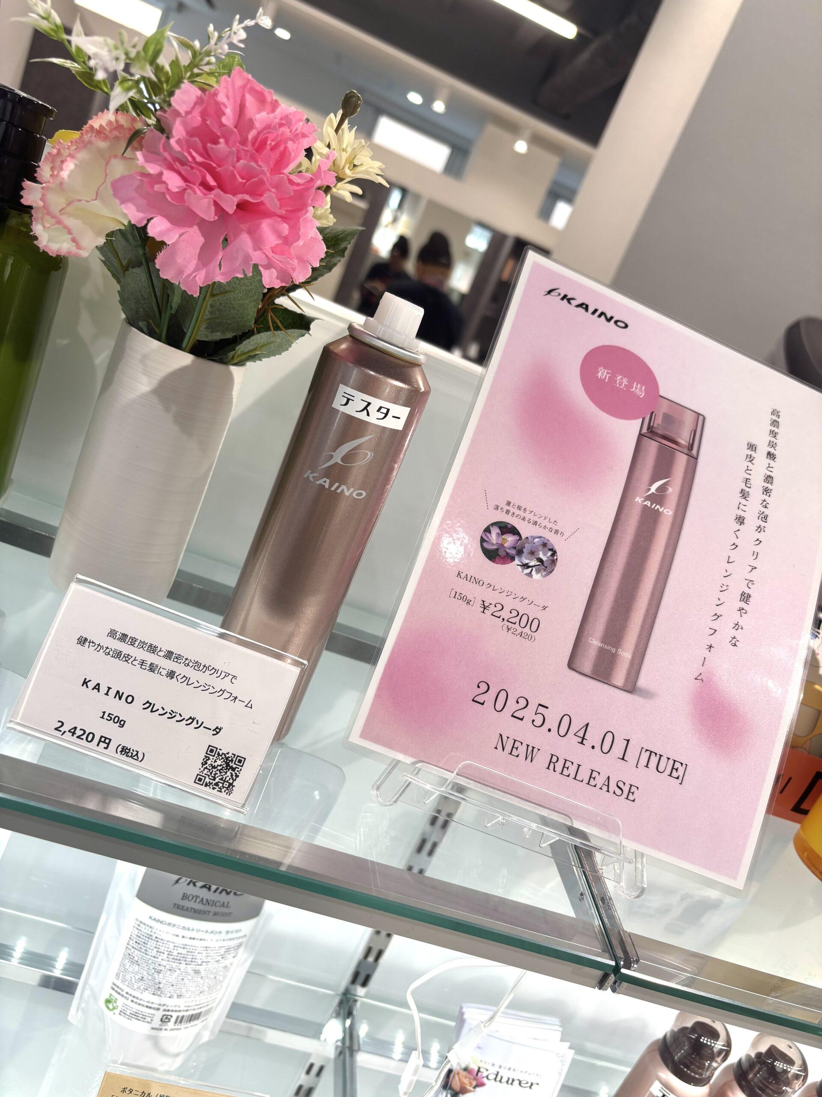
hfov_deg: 53.1
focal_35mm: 26
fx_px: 823
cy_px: 548
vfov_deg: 67.3
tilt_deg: -16.3
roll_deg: -24.2
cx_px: 411
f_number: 1.6
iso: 50
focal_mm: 5.96
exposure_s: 1/120
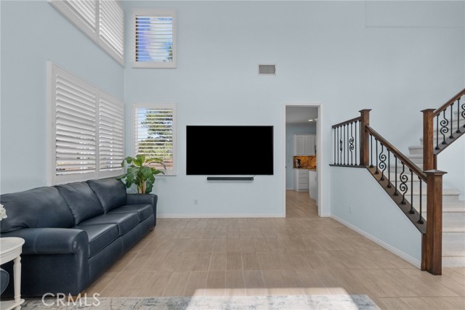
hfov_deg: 96.7
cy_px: 155
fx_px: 207
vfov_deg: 73.8
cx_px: 232
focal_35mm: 16
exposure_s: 1/60
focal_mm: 16
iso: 2000
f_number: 8
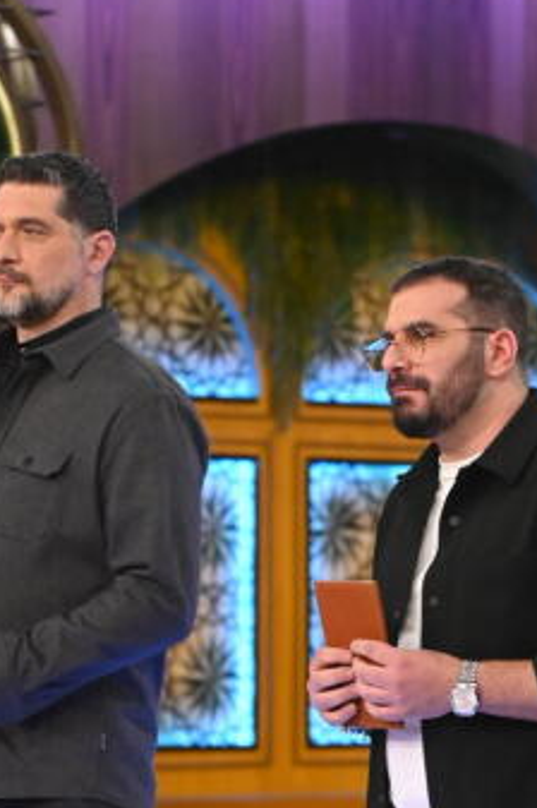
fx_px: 4618
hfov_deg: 6.7
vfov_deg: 9.9
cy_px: 753
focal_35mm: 206
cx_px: 355
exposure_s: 1/200
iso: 3200
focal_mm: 70
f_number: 3.5
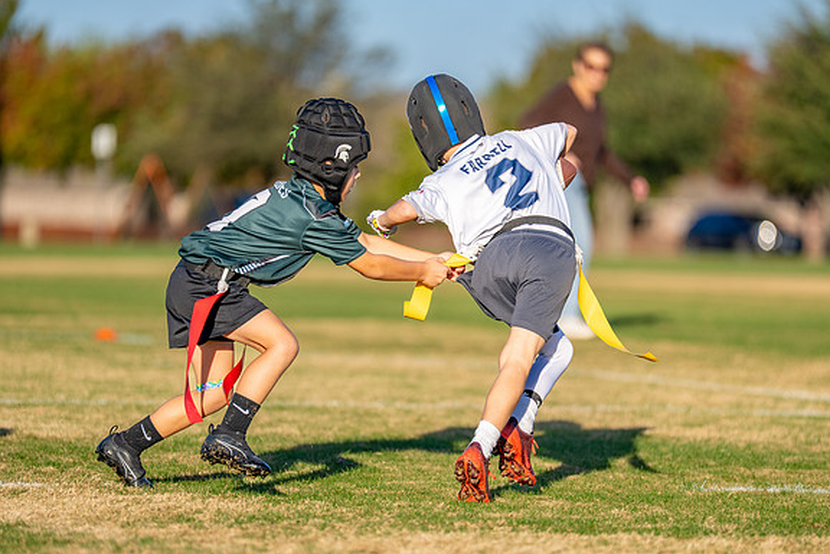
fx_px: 5740
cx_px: 414
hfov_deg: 8.3
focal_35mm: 249
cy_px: 286
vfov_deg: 5.5
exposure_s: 1/3200
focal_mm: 200
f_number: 2.8
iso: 200
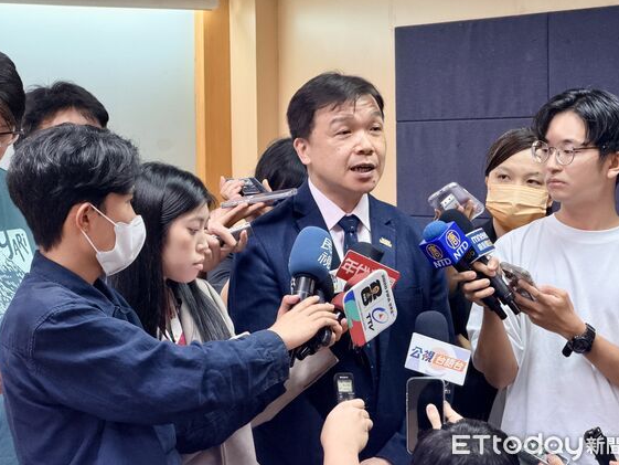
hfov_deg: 18.4
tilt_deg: -4.0
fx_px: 1914
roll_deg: +0.9
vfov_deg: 13.8
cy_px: 219
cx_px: 322
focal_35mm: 107
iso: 500
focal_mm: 16.89
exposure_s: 1/60
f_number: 2.8
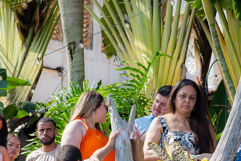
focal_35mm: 186
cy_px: 117
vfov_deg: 7.4
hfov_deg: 11.0
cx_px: 70
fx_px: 1245
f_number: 4
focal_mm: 56
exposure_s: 1/640
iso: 160
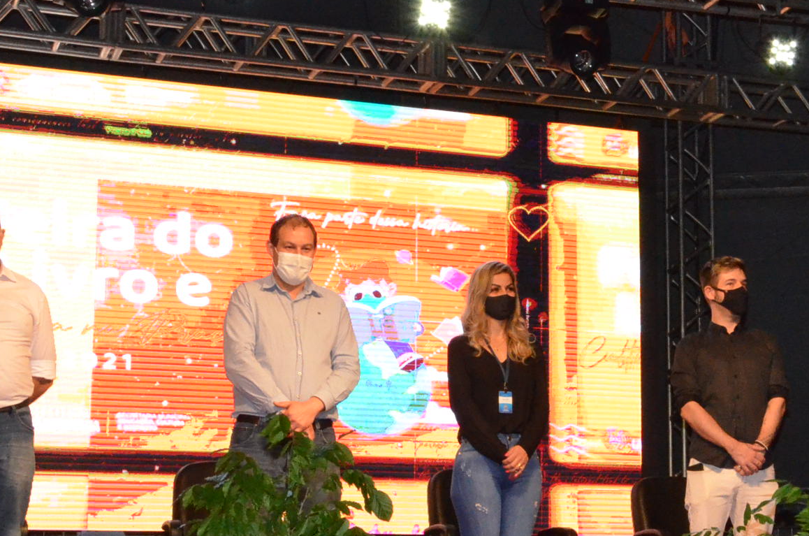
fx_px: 1861
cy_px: 342
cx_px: 632
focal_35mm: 83
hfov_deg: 24.2
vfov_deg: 16.4
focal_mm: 26
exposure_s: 1/250
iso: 5000
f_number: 14
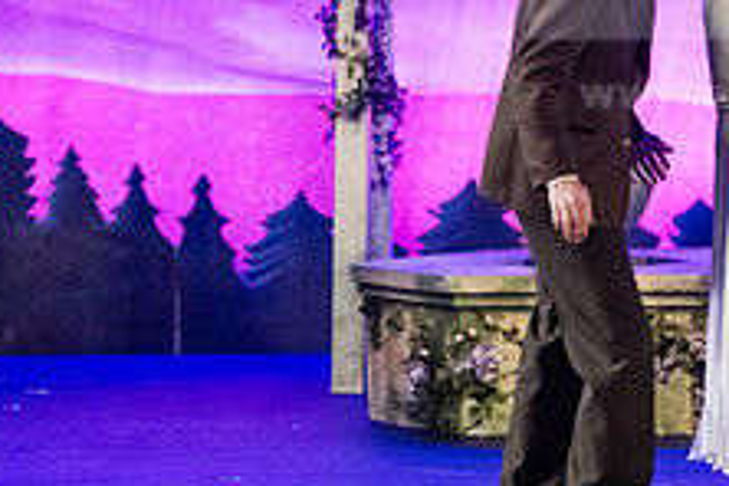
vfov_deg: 3.9
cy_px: 163
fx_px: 7148
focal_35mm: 353
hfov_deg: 5.8
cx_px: 430
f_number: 3.2
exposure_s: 1/200
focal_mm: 135
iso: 4000
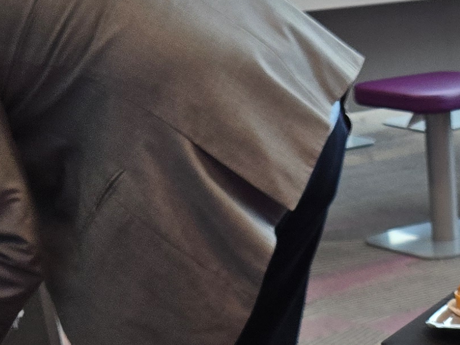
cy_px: 697
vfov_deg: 11.6
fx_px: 1515
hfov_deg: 16.2
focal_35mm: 114
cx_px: 633
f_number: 1.8
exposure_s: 1/120
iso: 100
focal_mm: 5.4
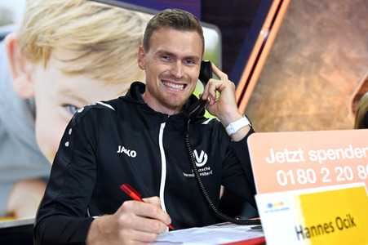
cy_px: 122
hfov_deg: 49.6
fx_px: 398
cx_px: 184
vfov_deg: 34.2
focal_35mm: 39
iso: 1000
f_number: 4
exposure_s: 1/200
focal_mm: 39
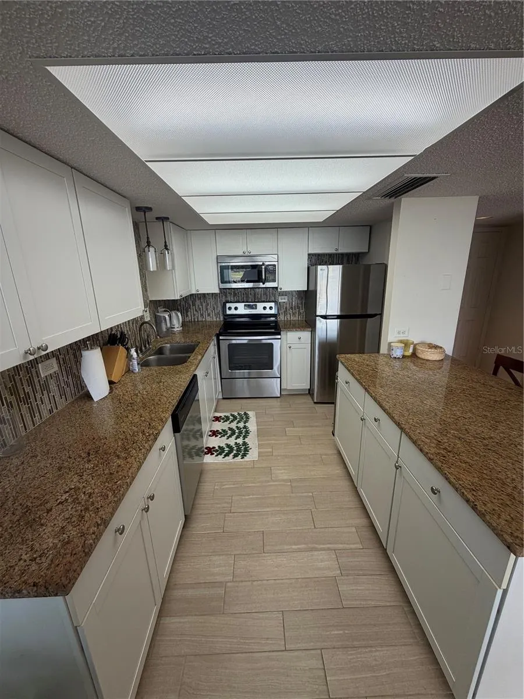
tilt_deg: -15.0
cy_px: 350
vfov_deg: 102.1
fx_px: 283
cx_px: 262
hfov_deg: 85.7
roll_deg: +2.0
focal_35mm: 14
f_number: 2.2
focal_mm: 2.22
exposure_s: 1/129
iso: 40
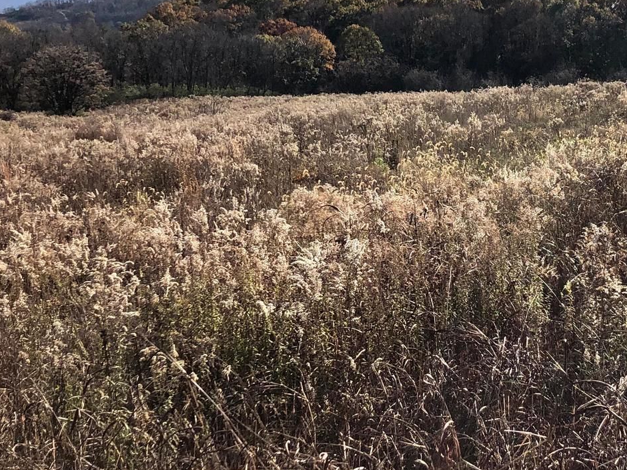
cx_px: 489
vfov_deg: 24.0
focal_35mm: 61
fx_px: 1105
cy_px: 179
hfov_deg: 31.0
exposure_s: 1/2558
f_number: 1.8
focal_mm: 3.99
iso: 20
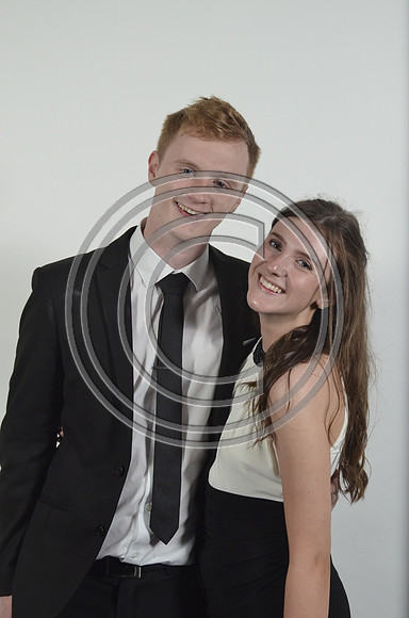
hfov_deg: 15.6
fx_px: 1490
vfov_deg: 23.4
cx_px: 204
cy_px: 309
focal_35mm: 87
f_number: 5.6
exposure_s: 1/200
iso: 1600
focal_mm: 58
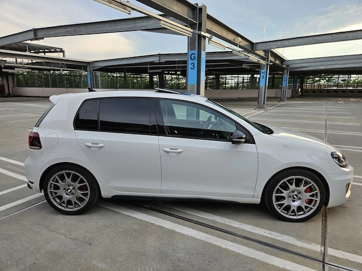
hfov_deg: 73.9
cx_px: 181
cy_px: 136
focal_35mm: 23
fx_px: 241
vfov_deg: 58.9
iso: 40
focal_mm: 5.4
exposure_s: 1/434
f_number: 1.8
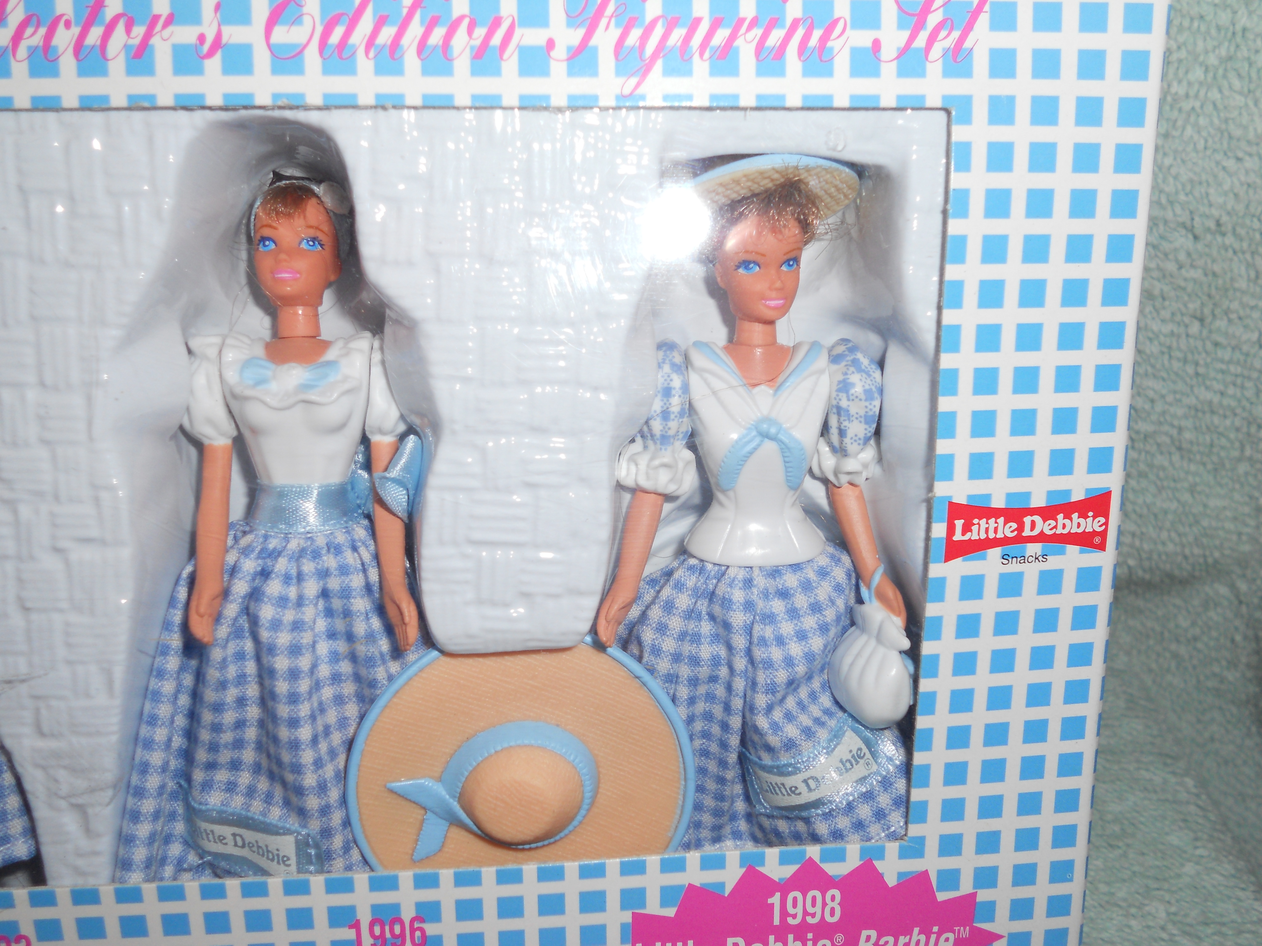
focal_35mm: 32
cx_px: 631
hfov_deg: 56.8
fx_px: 1167
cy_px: 473
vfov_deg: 44.2
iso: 80
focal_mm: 5.8
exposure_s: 1/25
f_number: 8.8
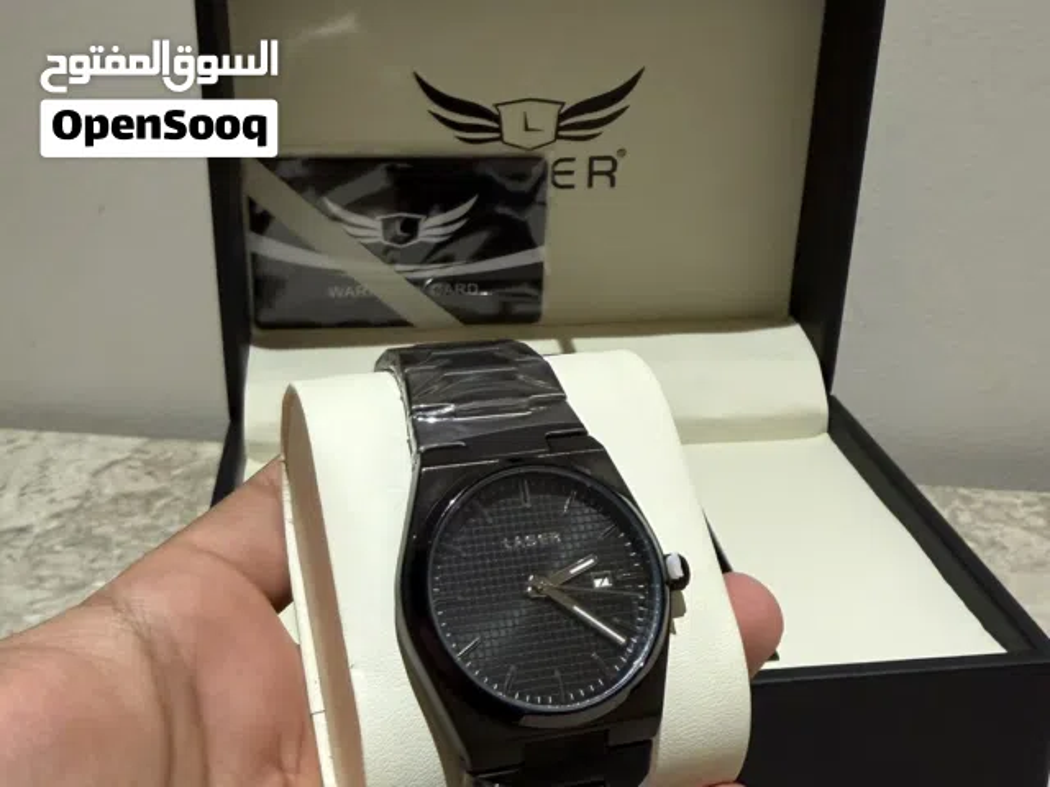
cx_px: 525
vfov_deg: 56.8
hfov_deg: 71.6
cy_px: 394
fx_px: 728
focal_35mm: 24
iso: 250
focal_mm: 2.22
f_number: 2.2
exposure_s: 1/100
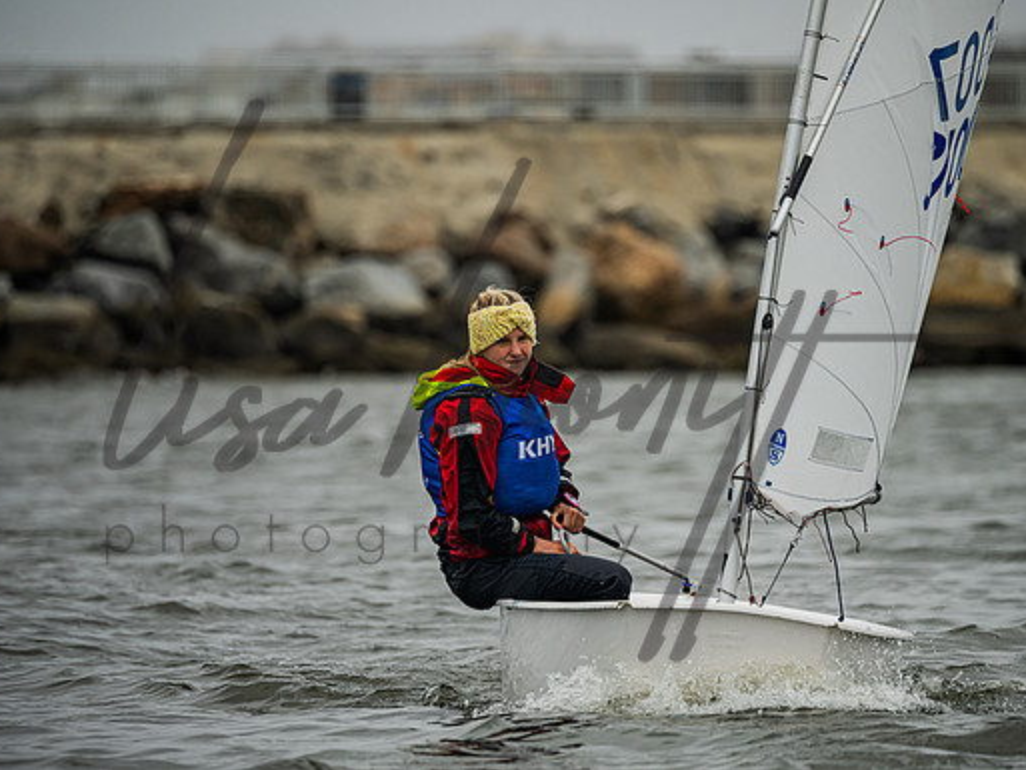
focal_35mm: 454
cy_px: 385
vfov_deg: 3.3
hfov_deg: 4.4
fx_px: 13459
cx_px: 536
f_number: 5.6
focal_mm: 400
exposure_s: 1/3200
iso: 320
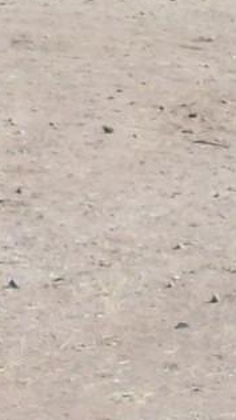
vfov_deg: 8.7
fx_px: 2683
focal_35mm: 241
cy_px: -243
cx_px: -399
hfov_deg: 4.9
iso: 64
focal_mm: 5.7
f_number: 5.5
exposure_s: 1/374
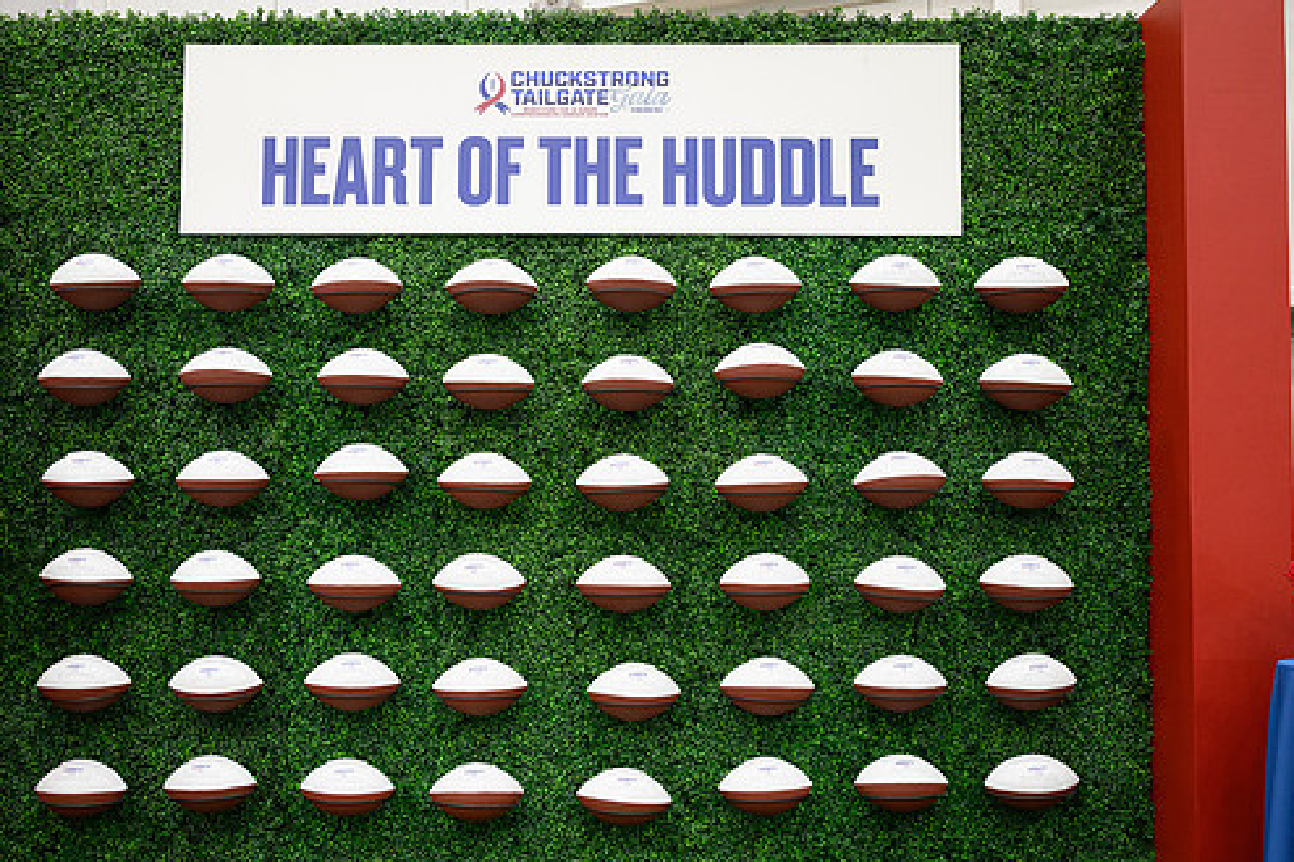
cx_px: 584
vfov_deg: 35.9
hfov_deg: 51.8
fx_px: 1329
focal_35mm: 37
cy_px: 478
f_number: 2.8
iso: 2000
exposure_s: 1/200
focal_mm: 31.5
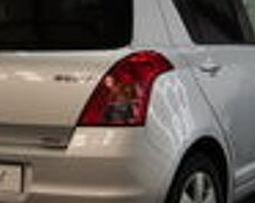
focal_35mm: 101
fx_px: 762
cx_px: 114
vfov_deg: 15.2
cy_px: 91
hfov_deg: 19.0
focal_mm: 24
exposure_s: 1/80
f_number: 3.5
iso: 200
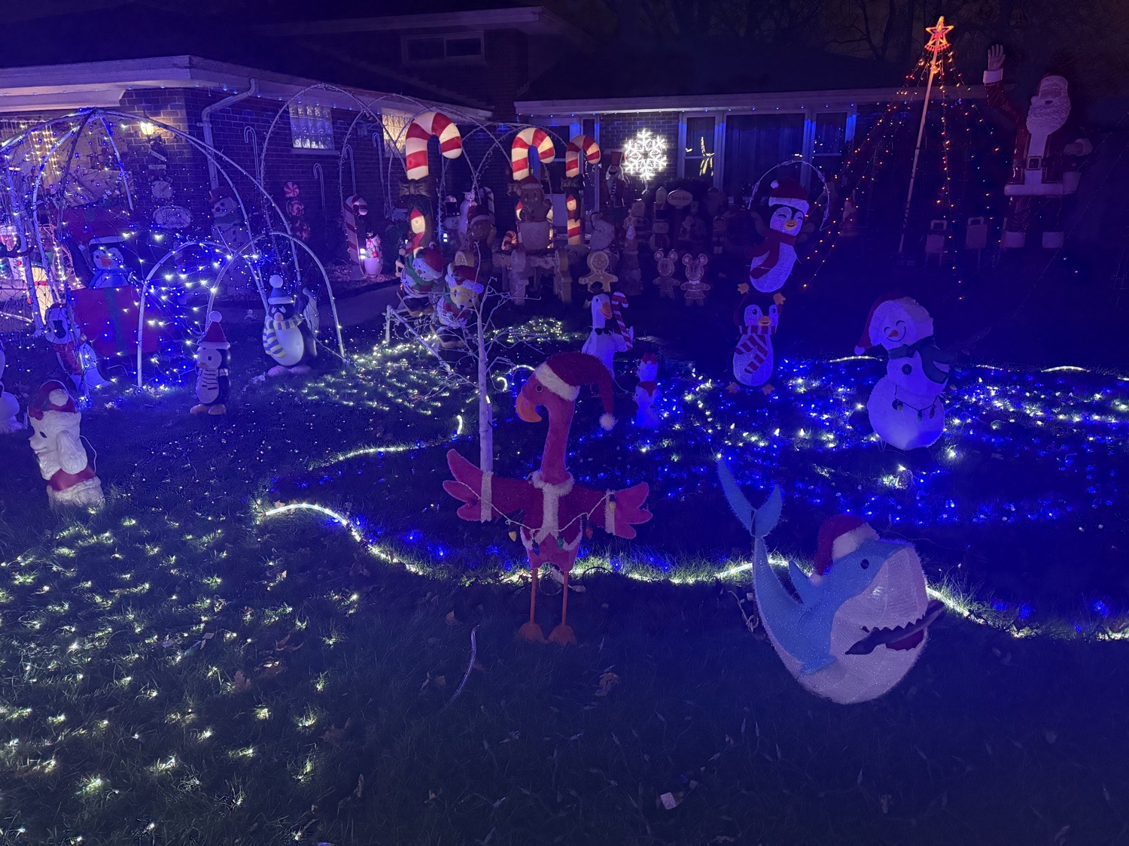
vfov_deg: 56.8
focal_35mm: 24
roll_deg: +1.3
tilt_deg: -18.4
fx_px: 783
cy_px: 423
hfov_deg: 71.6
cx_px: 564
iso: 1000
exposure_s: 1/40
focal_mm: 6.76
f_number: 1.78
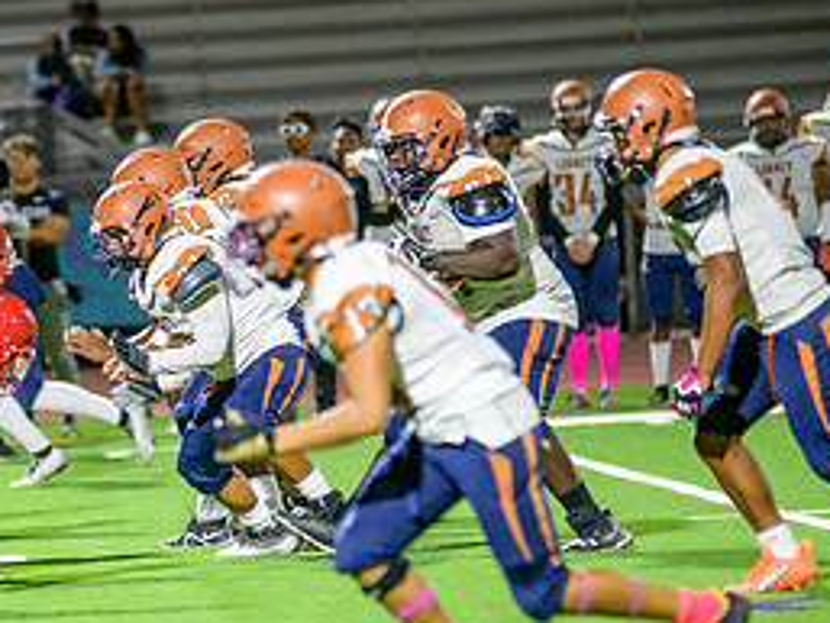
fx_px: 10411
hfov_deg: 4.6
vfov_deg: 3.4
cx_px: 58
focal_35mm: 434
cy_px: 441
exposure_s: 1/250
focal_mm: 200
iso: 1600
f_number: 2.8
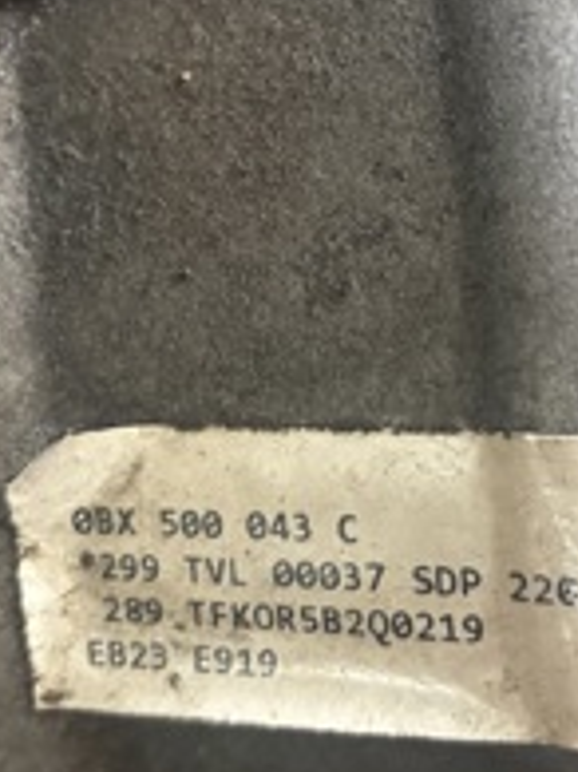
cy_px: 230
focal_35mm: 64
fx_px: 1426
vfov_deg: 30.0
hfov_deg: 22.8
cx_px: 404
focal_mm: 5.96
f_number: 1.6
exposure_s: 1/60
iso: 250
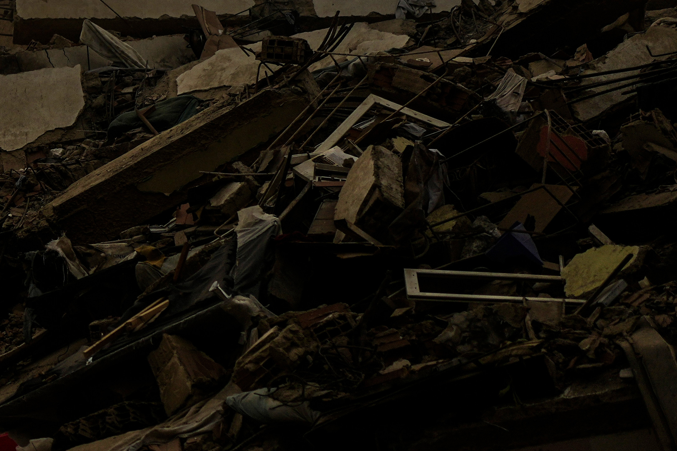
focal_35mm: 140
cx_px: -409
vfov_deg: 9.7
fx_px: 2633
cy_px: 19
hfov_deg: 13.6
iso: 125
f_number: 1.6
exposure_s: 1/8000
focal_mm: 35
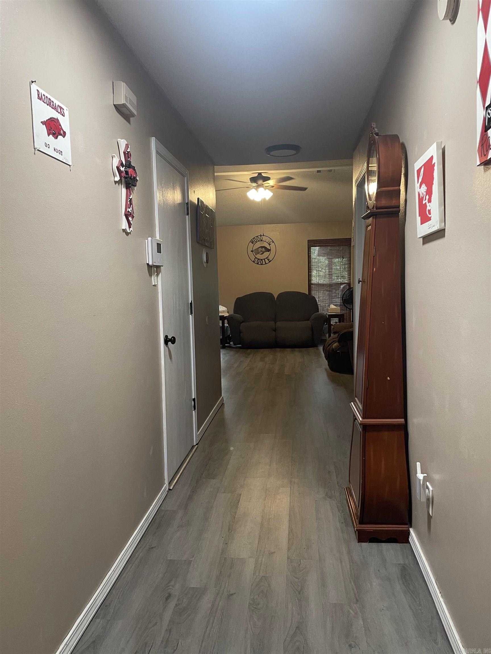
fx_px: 492
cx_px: 246
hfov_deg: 53.1
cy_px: 327
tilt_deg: -4.0
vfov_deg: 67.3
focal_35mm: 26
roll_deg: +2.7
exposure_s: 1/60
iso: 250
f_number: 1.6
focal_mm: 4.2
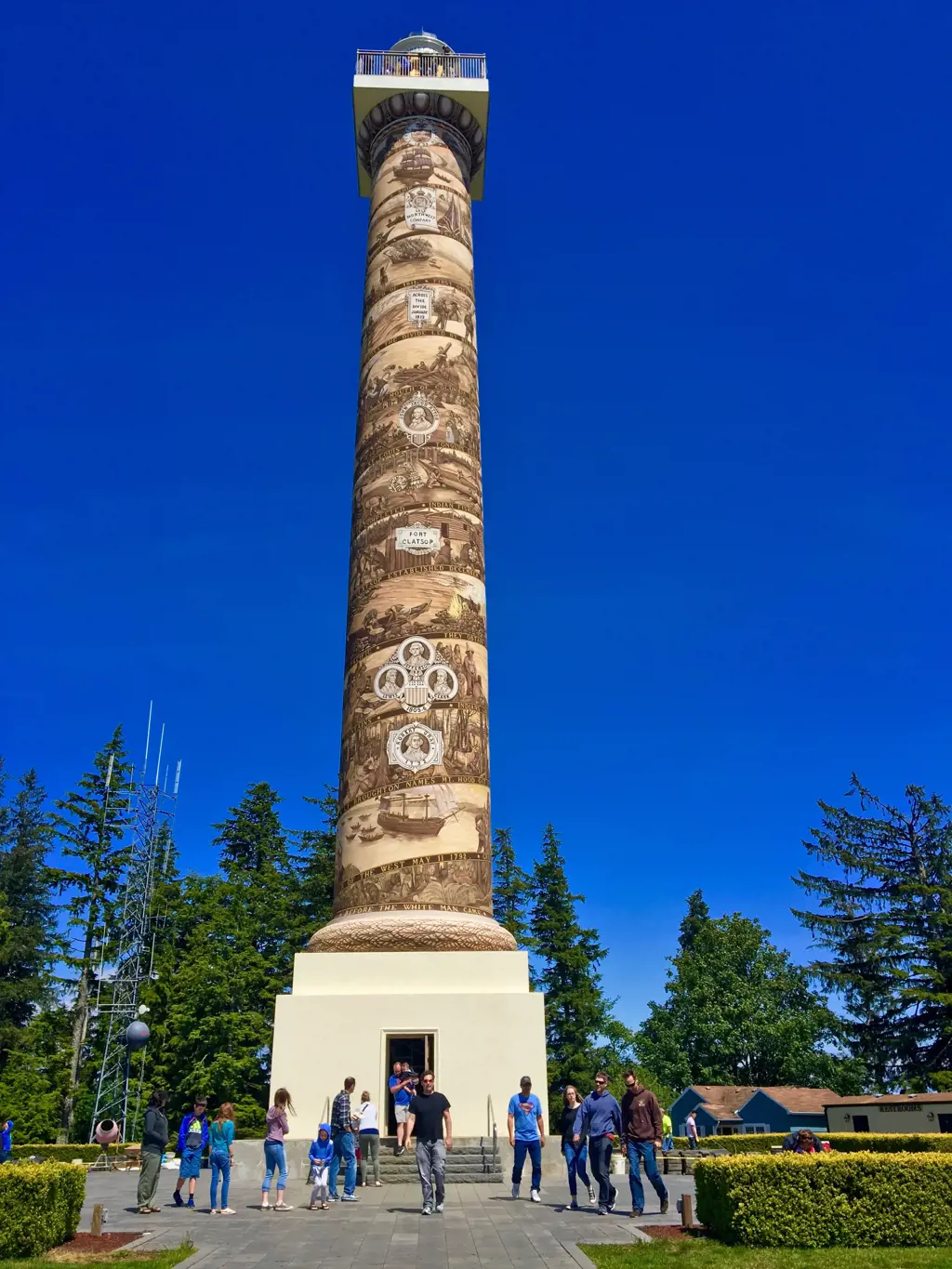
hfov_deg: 48.2
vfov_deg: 61.7
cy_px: 634
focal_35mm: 29
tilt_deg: +24.9
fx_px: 1063
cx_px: 476
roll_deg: +1.6
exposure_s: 1/2137
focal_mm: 4.15
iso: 25
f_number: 2.2
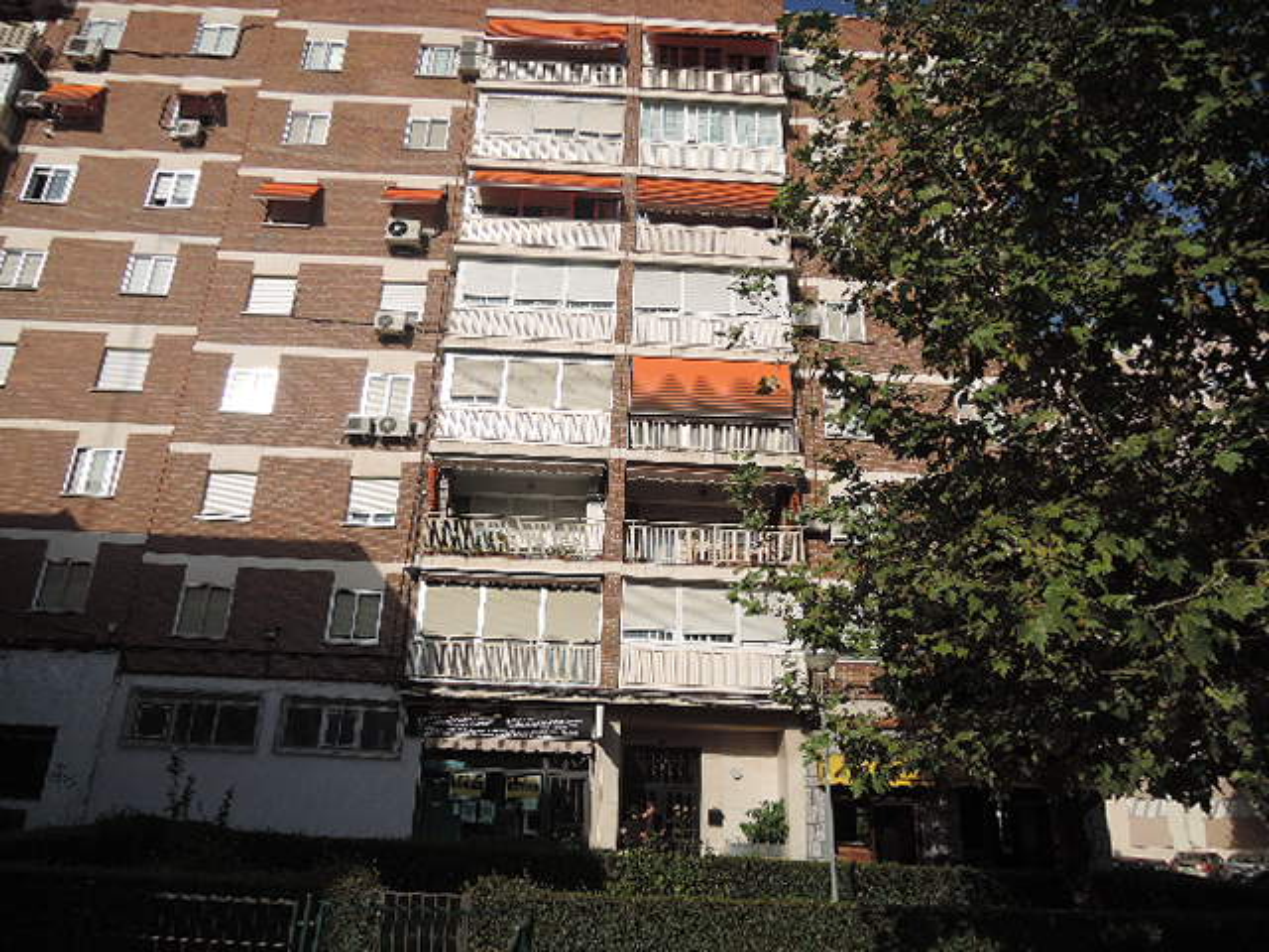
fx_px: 880
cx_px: 634
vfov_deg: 56.8
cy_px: 476
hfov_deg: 71.6
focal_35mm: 24
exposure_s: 1/250
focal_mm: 5.1
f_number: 2.8
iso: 80
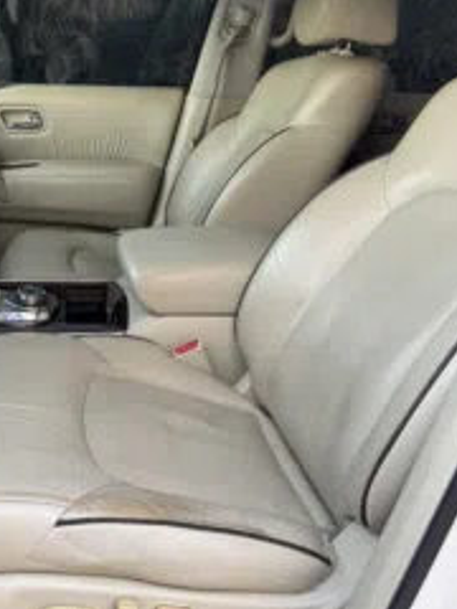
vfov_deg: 46.8
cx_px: 102
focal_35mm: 40
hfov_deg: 35.0
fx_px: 704
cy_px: 302
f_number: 1.78
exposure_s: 1/121
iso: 160
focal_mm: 6.76
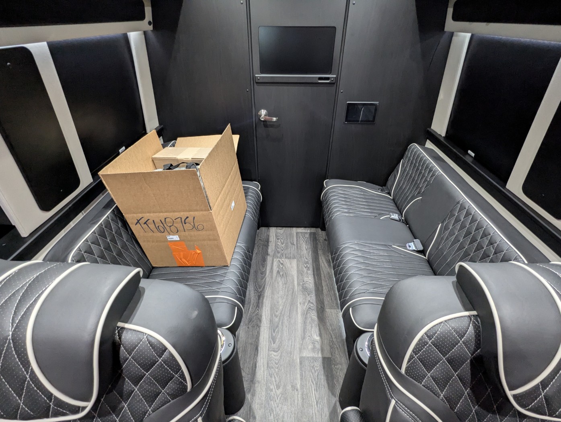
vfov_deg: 78.2
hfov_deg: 94.4
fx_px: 260
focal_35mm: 16
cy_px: 211
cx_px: 280
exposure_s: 1/27.3
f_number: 2.2
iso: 328
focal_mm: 2.35
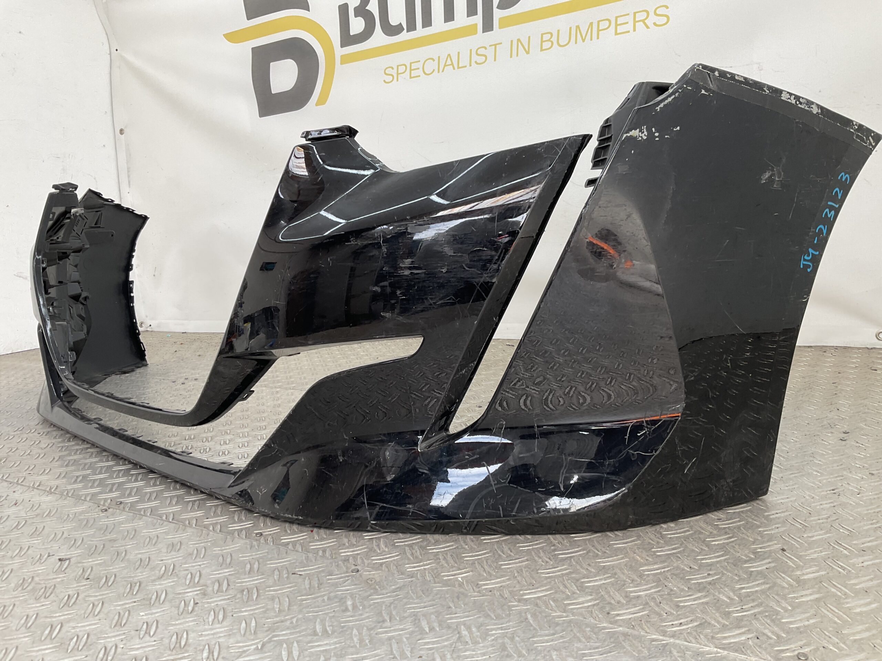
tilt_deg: -8.4
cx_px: 441
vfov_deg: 48.2
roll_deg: +3.0
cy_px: 330
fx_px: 739
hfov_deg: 61.7
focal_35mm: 29
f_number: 1.8
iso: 16
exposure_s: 1/113
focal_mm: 3
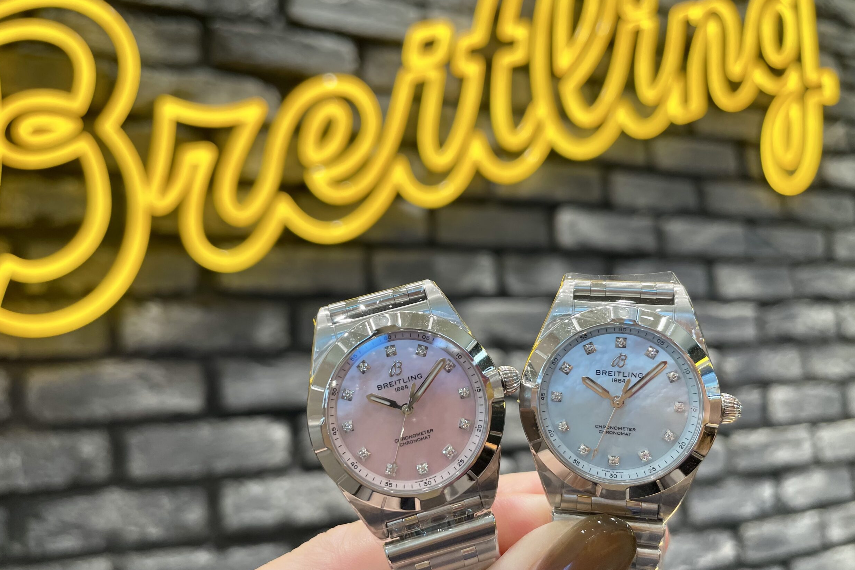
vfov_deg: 46.3
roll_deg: +3.4
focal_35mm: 28
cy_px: 314
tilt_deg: +7.3
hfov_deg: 65.5
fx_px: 665
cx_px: 429
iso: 64
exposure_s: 1/121
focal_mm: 4.2
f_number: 1.6
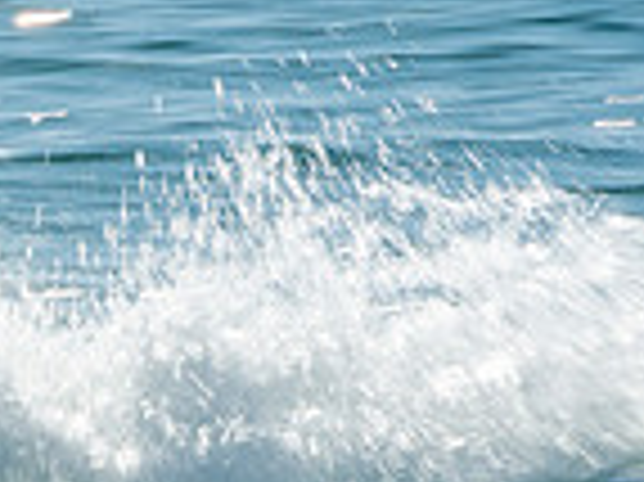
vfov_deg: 0.6
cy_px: 538
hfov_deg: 0.8
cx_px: -356
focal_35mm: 2336
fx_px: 43423
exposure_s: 1/50
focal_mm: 400
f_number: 25
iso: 100
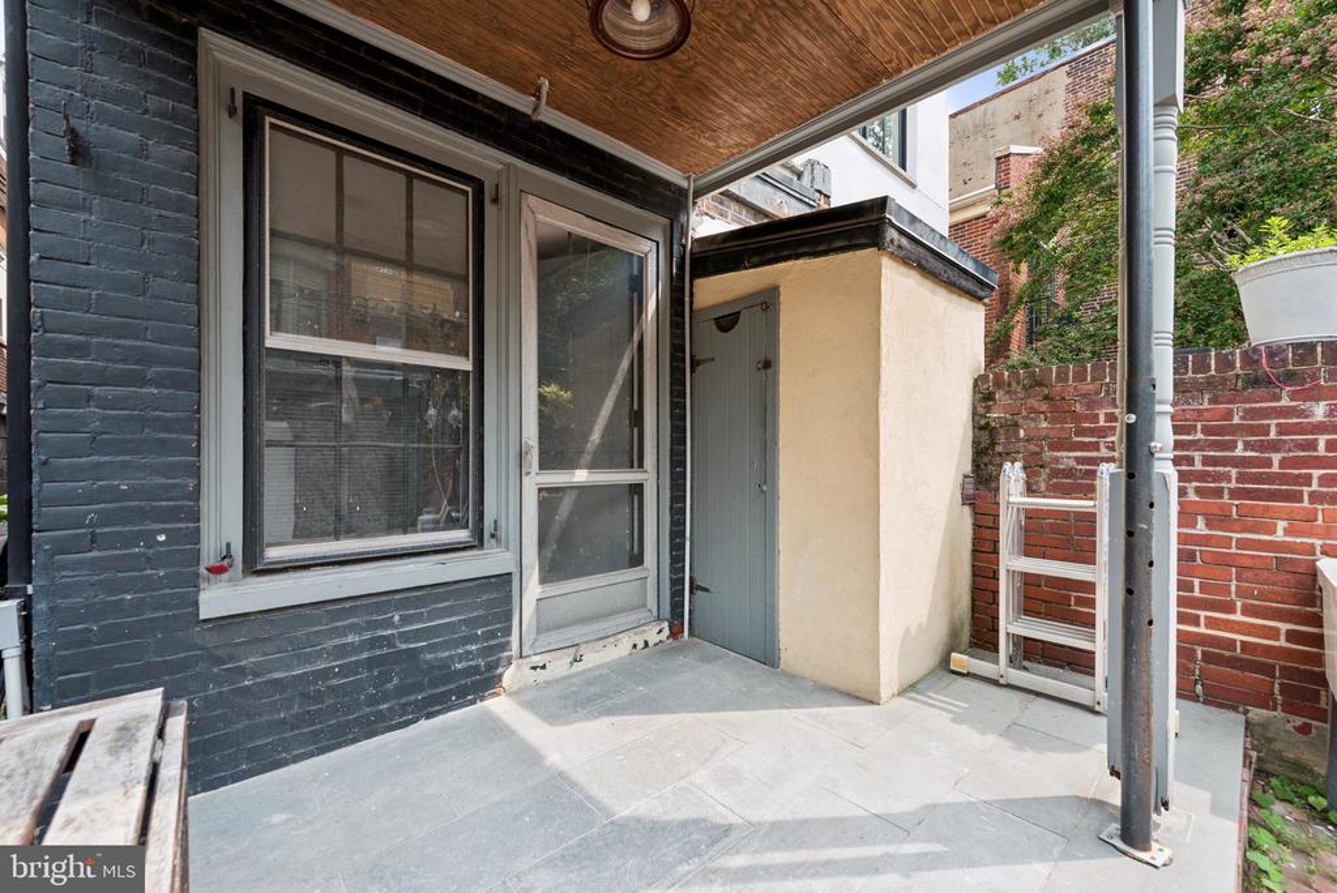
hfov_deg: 104.2
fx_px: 520
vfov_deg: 81.3
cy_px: 446
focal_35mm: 14
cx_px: 668
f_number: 11
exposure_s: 1/80
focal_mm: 14
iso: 250
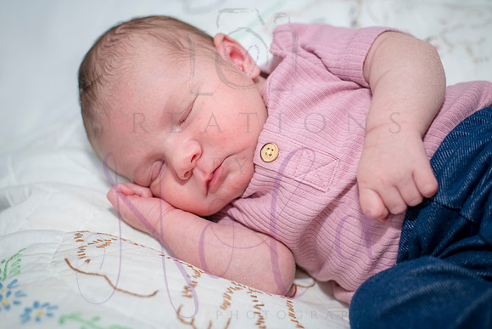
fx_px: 683
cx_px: 246
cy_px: 164
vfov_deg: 27.0
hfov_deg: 39.6
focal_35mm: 50
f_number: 4
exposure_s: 1/250
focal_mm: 50
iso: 800
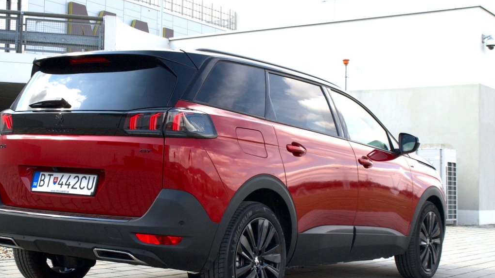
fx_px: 827
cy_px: 144
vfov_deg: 19.1
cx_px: 229
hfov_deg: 33.3
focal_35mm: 63
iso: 400
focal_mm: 34
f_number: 10
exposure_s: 1/250
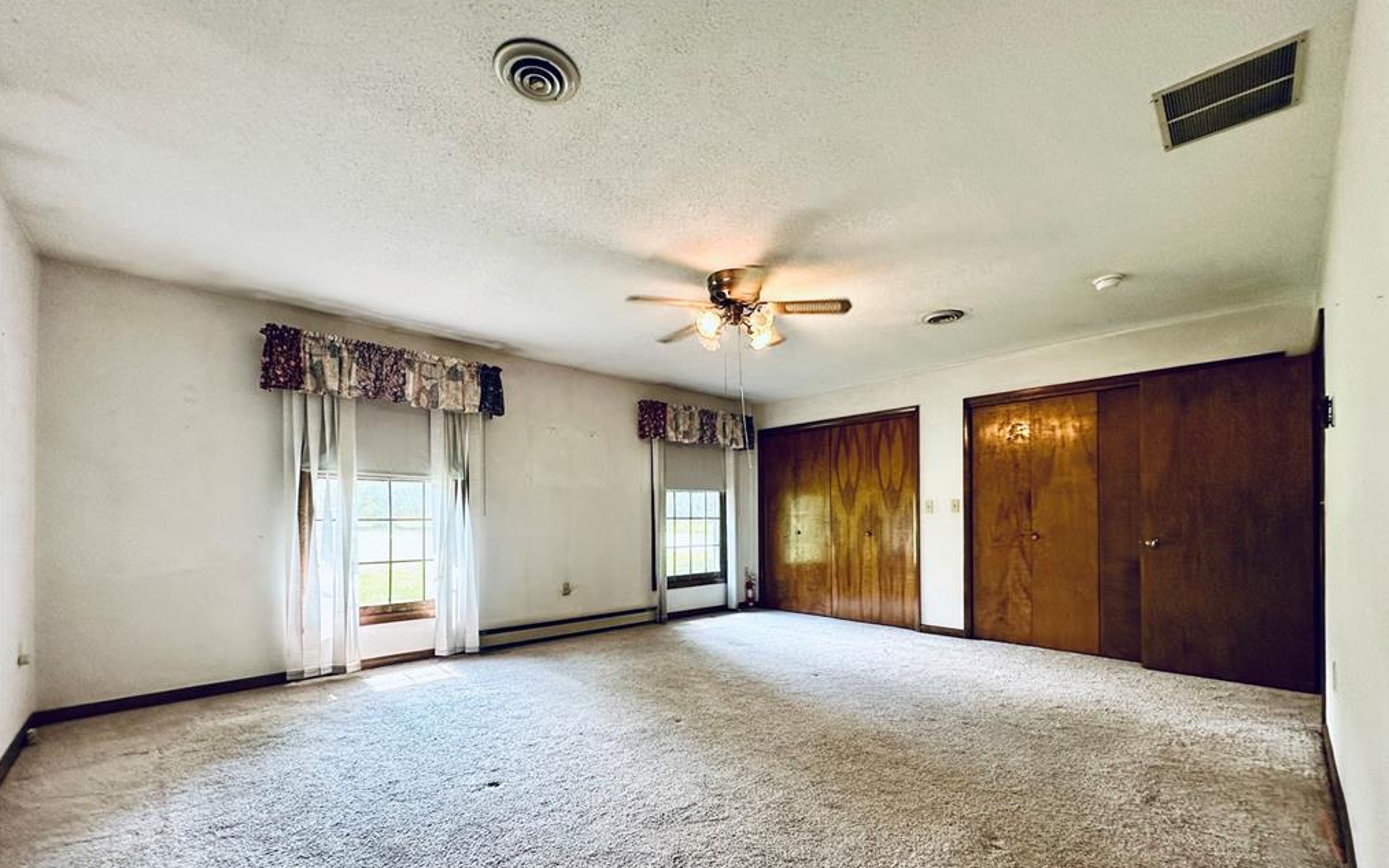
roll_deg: +0.4
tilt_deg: +0.0
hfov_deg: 101.5
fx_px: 568
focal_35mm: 15
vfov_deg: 74.1
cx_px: 699
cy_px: 516
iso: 160
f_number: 2.2
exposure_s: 1/60
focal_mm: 2.22
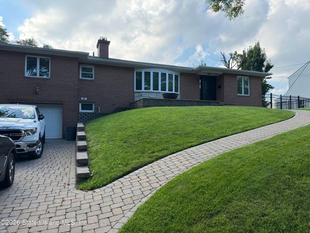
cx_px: 155
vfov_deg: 56.8
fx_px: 215
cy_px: 116
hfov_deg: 71.6
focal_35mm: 24
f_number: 1.78
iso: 100
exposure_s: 1/1618
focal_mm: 6.76
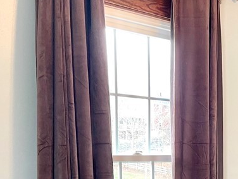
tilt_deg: -8.6
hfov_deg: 25.4
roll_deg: -2.4
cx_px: 292
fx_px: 468
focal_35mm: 68
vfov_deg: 20.4
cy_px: 207
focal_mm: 5.1
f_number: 1.6
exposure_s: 1/60
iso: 100
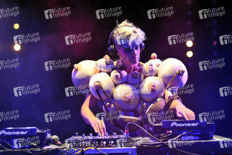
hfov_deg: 23.9
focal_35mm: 85
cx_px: 116
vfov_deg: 16.0
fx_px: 547
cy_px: 78
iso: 1600
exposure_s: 1/160
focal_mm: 85
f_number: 2.8
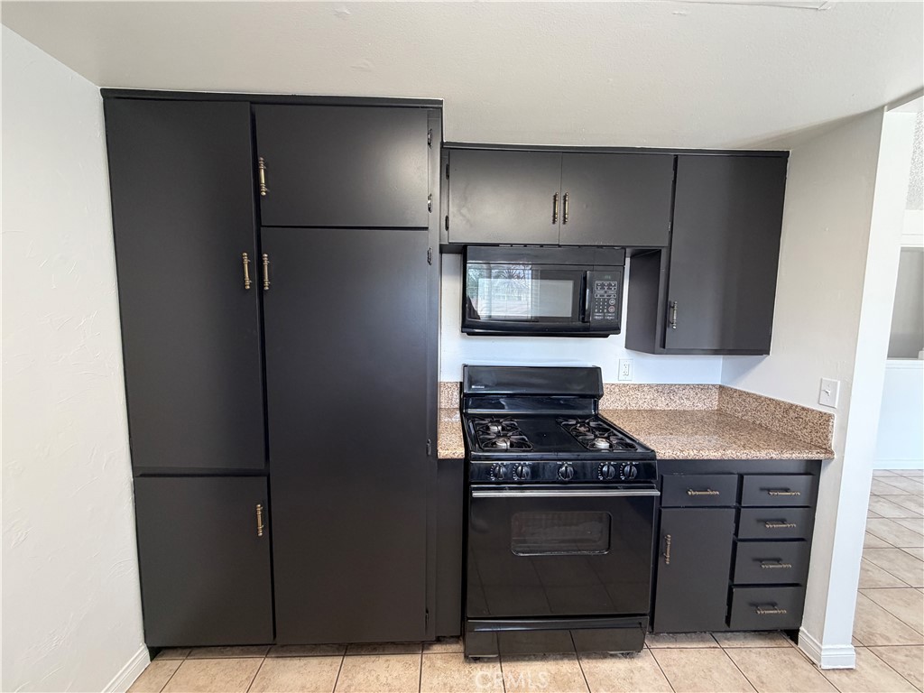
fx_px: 374
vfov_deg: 85.7
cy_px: 346
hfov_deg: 102.1
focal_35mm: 14
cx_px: 462
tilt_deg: -4.5
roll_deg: +0.2
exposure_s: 1/60
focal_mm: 2.22
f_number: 2.2
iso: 250
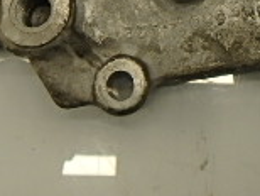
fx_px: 654
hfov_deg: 22.3
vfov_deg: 15.1
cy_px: -140
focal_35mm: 87
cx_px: 189
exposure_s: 1/60
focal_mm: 3.7
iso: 125
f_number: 3.5
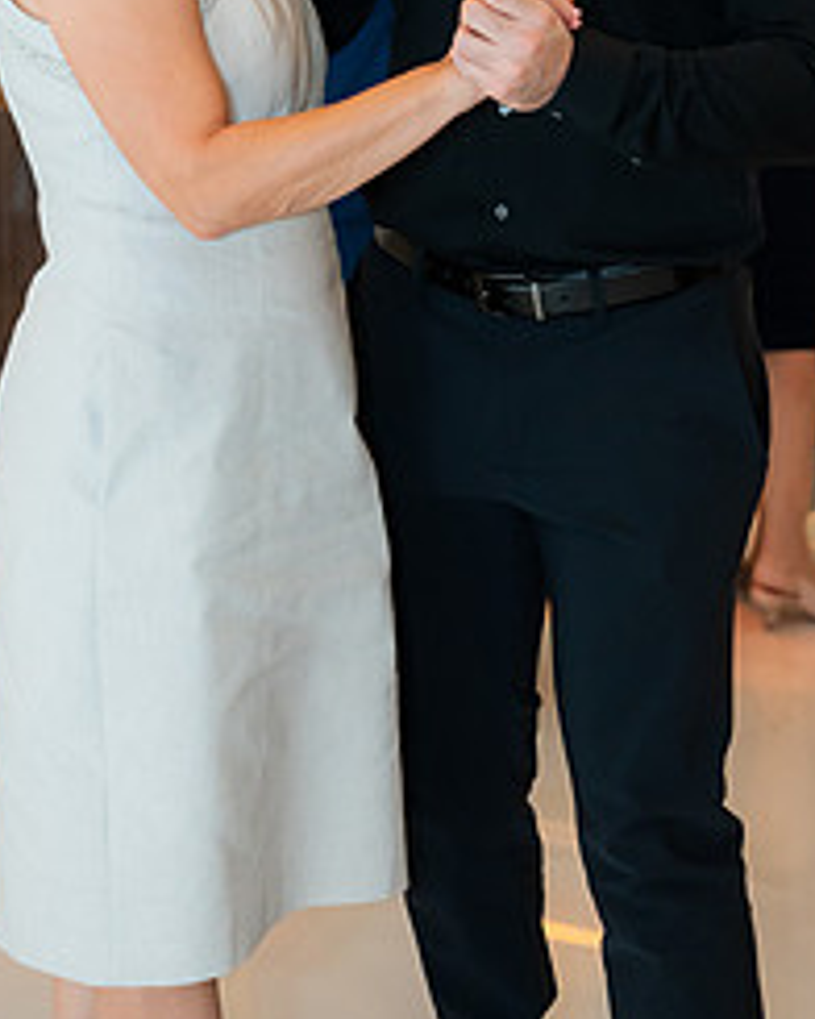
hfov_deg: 16.2
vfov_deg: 19.9
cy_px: 150
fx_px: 2864
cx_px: 432
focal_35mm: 95
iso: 3200
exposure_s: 1/200
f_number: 3.5
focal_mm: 55
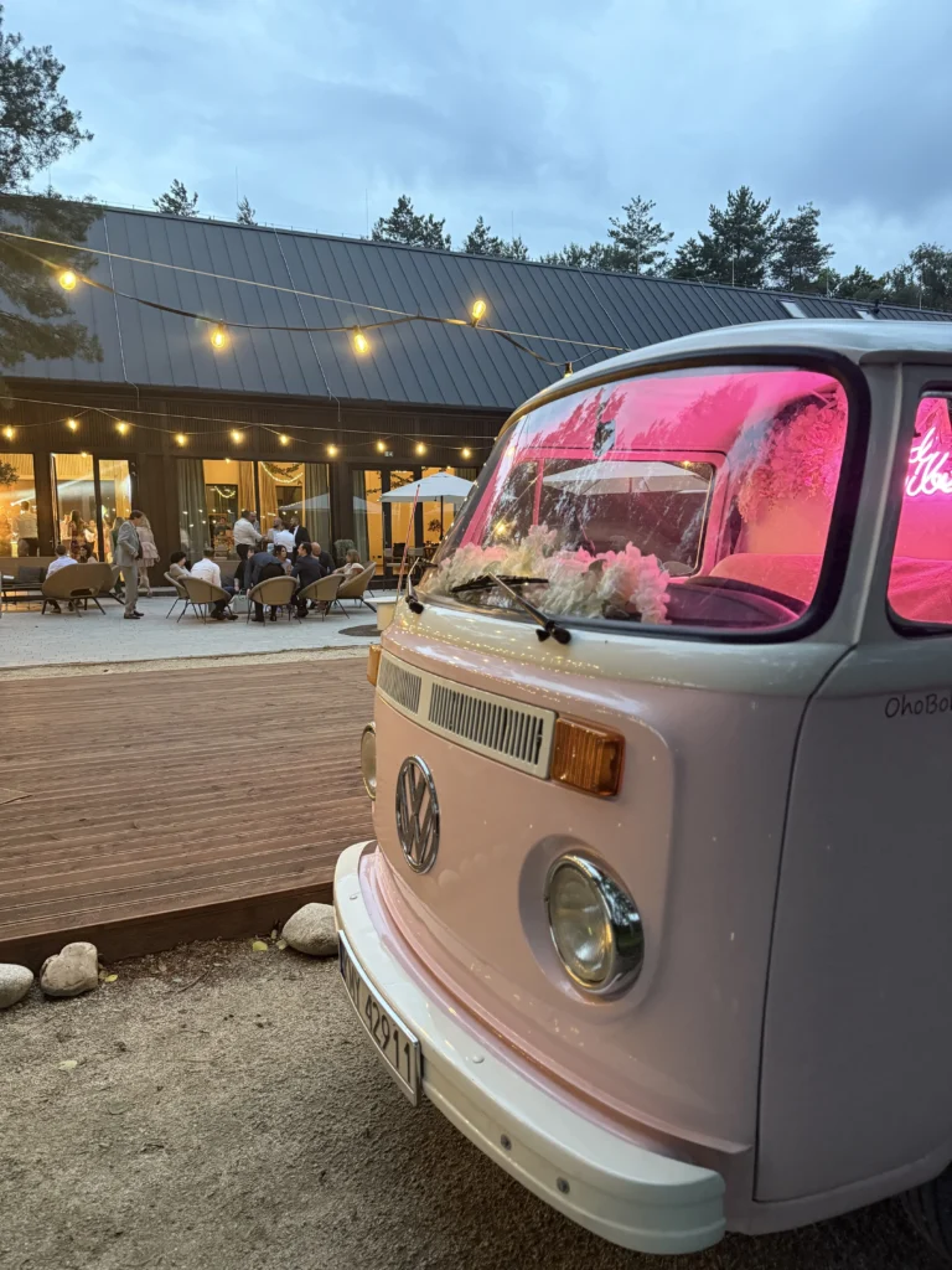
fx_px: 880
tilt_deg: -6.5
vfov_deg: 71.6
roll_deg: -0.1
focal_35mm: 24
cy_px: 635
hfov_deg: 56.8
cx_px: 476
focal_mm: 6.76
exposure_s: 1/33
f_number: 1.78
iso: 640
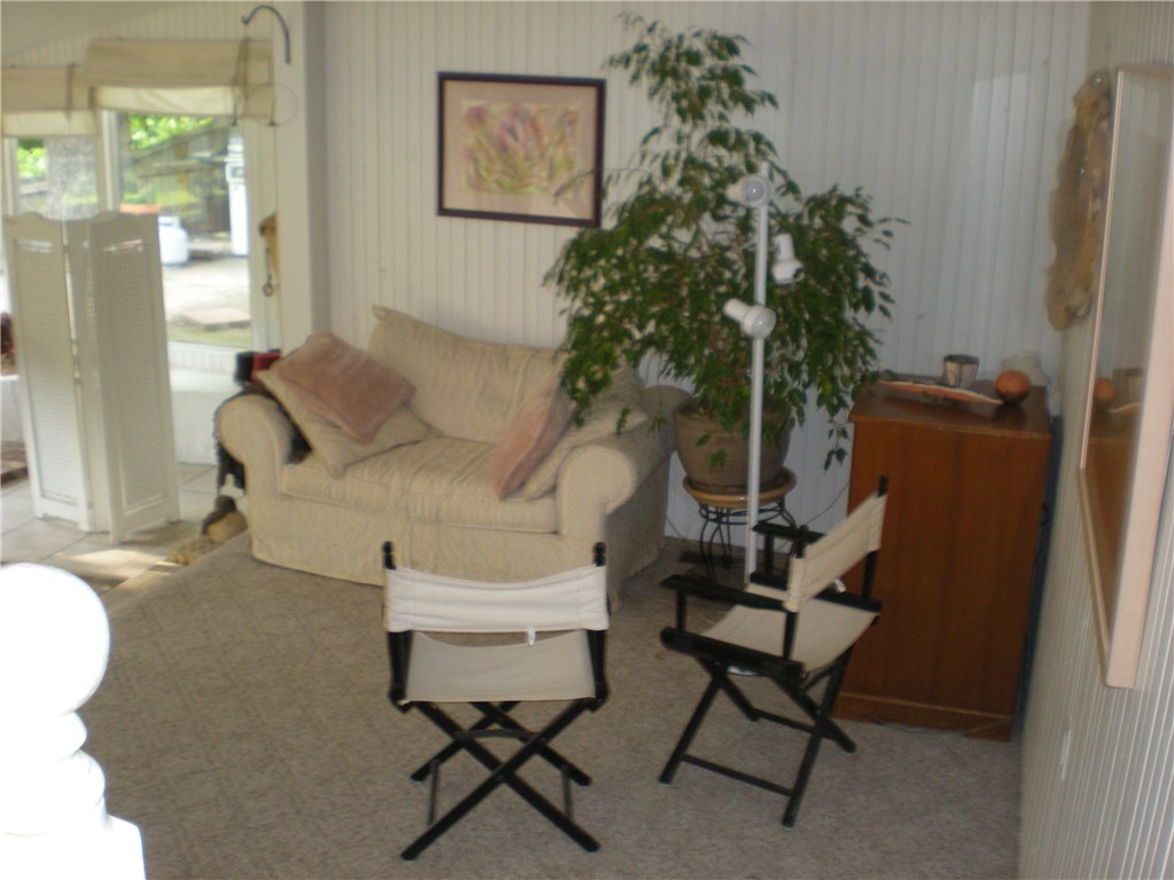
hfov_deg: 49.0
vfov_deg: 37.7
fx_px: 1289
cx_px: 587
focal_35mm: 38
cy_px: 440
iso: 173
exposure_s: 1/30
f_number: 3.1
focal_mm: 6.3
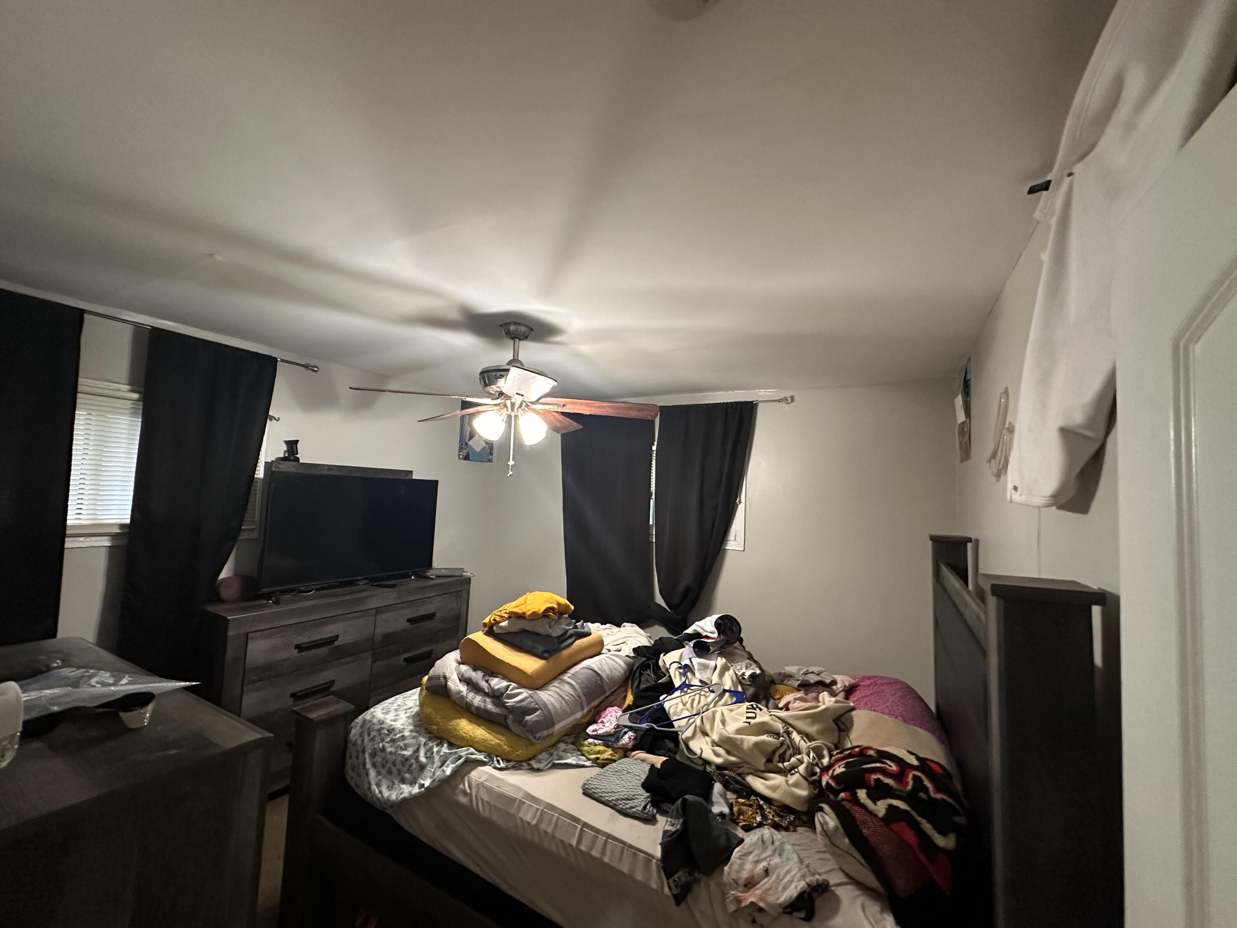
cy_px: 464
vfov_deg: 85.7
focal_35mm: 14
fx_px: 500
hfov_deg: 102.1
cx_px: 618
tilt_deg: +2.4
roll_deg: -2.1
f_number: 2.2
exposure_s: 1/60
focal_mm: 2.22
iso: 800
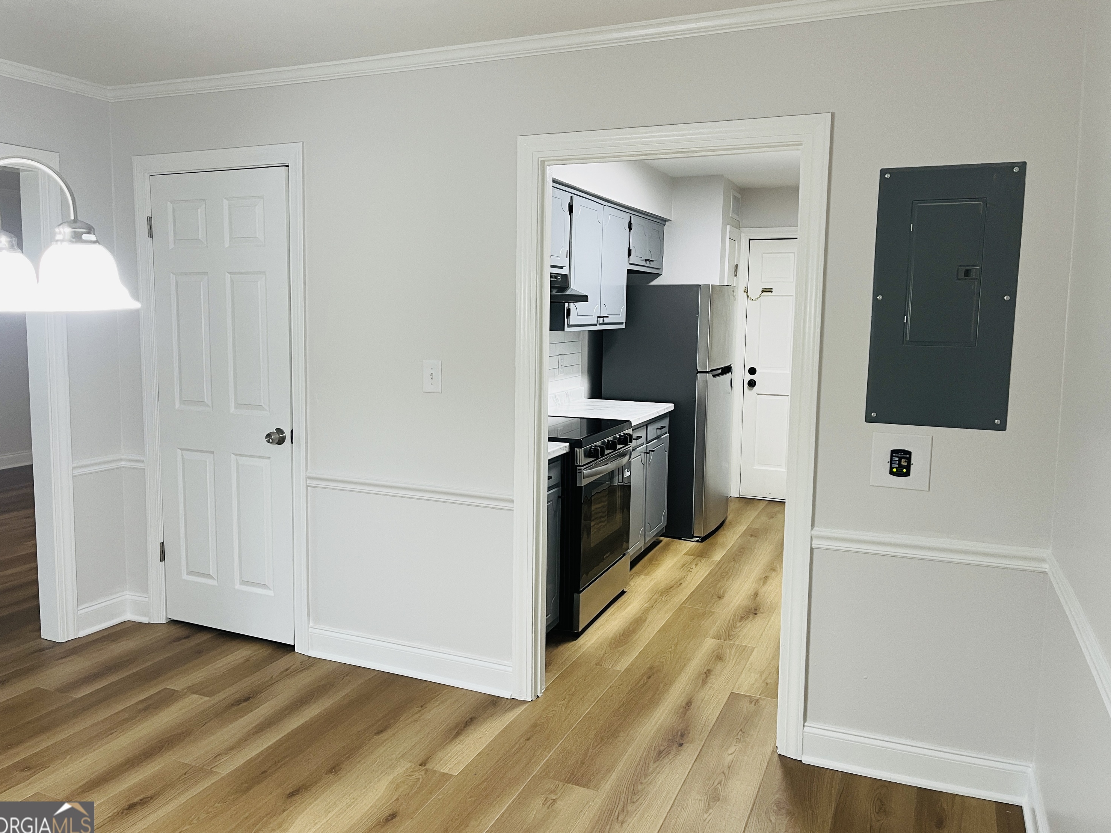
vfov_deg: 51.4
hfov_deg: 65.3
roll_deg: -0.5
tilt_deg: -7.7
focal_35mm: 27
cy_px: 412
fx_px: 867
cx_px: 542
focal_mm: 5.1
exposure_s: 1/60
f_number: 1.6
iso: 100
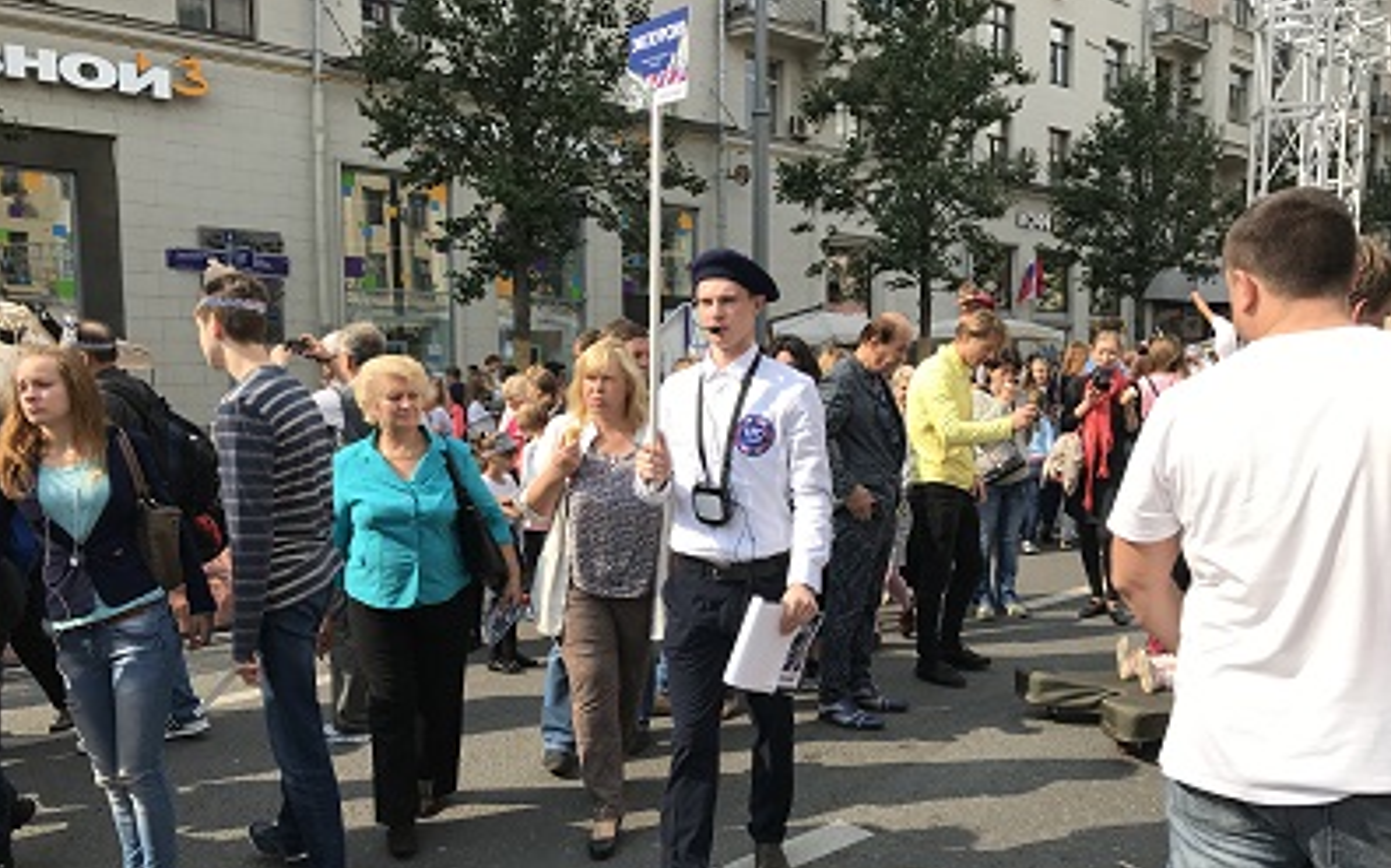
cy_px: 503
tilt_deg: -7.4
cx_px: 699
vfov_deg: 41.7
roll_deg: +0.2
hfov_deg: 62.9
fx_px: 1137
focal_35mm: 30
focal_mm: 3.99
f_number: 1.8
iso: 20
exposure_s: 1/1277
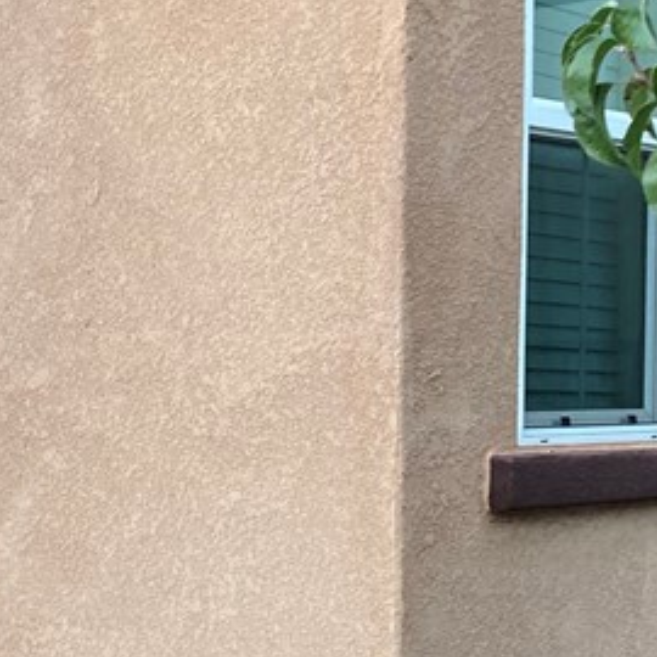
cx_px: 54
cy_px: 608
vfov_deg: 18.2
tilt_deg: -4.4
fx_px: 2018
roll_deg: +0.1
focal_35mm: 94
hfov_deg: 18.2
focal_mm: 3.99
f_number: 1.8
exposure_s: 1/75
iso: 80
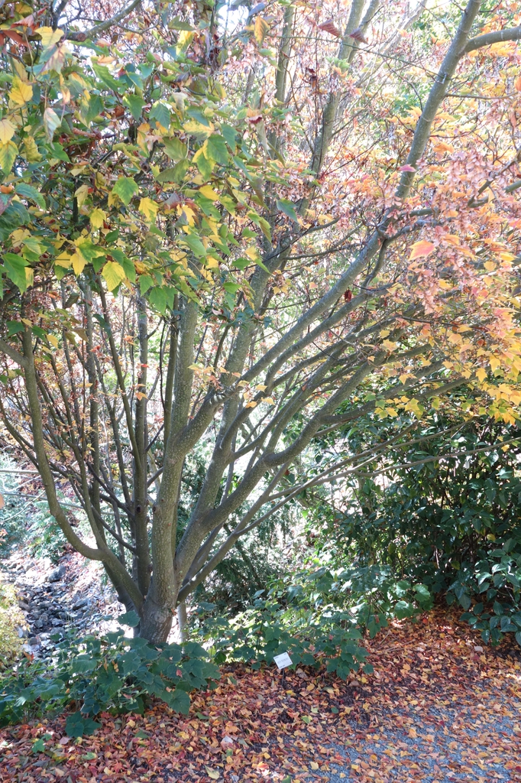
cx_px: 260
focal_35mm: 35
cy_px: 392
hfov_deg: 37.8
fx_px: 760
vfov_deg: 54.4
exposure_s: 1/40
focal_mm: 12.94
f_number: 5
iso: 320
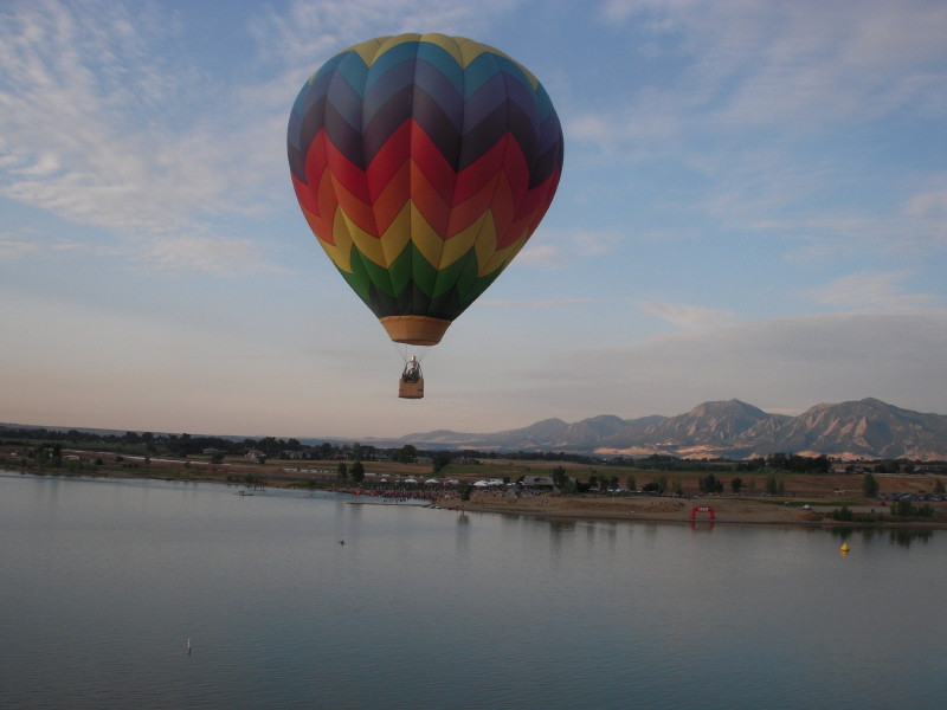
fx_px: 1040
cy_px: 355
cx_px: 474
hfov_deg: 49.0
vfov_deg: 37.7
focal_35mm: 38
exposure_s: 1/160
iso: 100
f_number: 6.6
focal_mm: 6.3
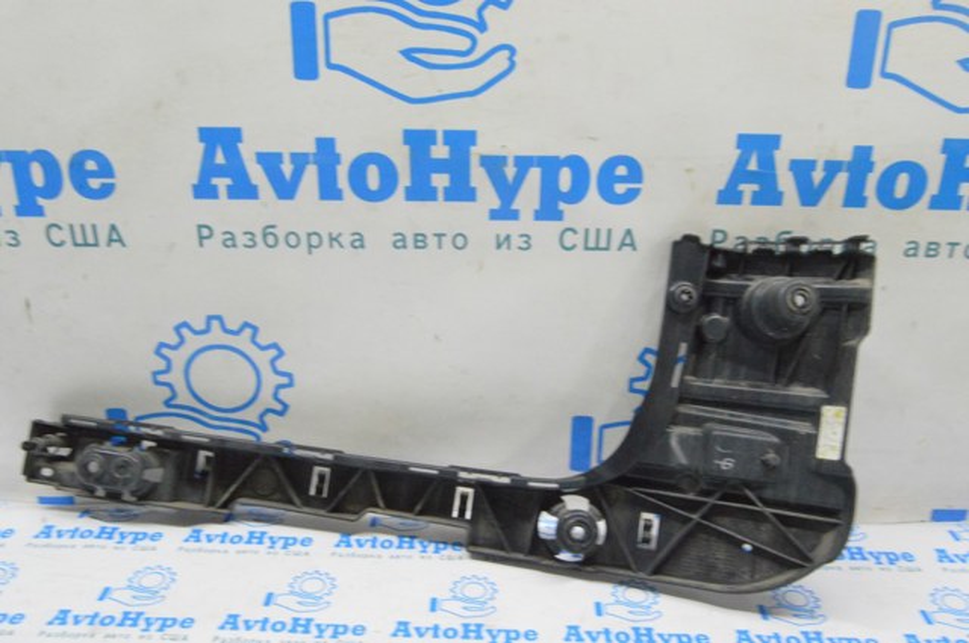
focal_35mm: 34
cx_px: 484
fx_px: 927
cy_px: 322
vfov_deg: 38.3
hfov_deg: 55.2
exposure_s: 1/15
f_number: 20
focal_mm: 23
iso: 6400
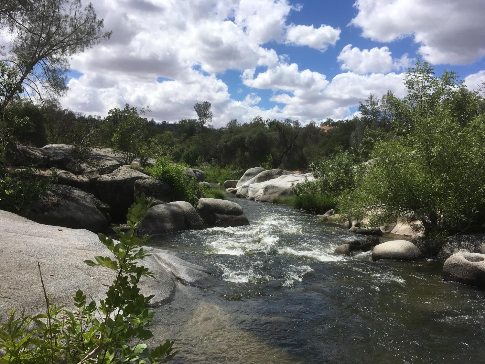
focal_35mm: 29
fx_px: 406
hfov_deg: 61.7
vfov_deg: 48.2
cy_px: 182
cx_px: 242
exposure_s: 1/2849
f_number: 2.2
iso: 25
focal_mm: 4.15
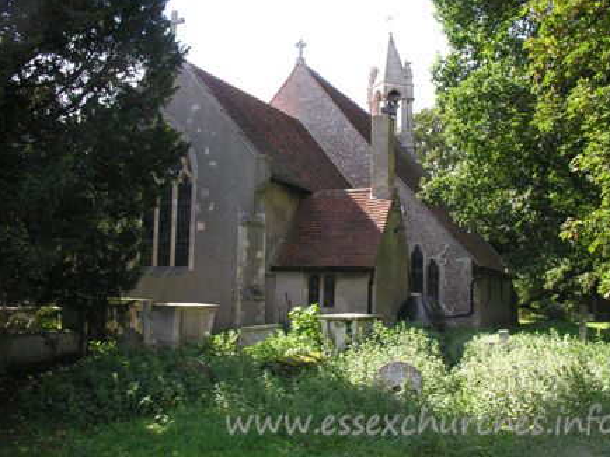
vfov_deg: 38.6
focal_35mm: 37
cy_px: 217
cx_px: 318
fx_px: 652
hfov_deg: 50.1
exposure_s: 1/103
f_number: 4
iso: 50
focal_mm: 8.9
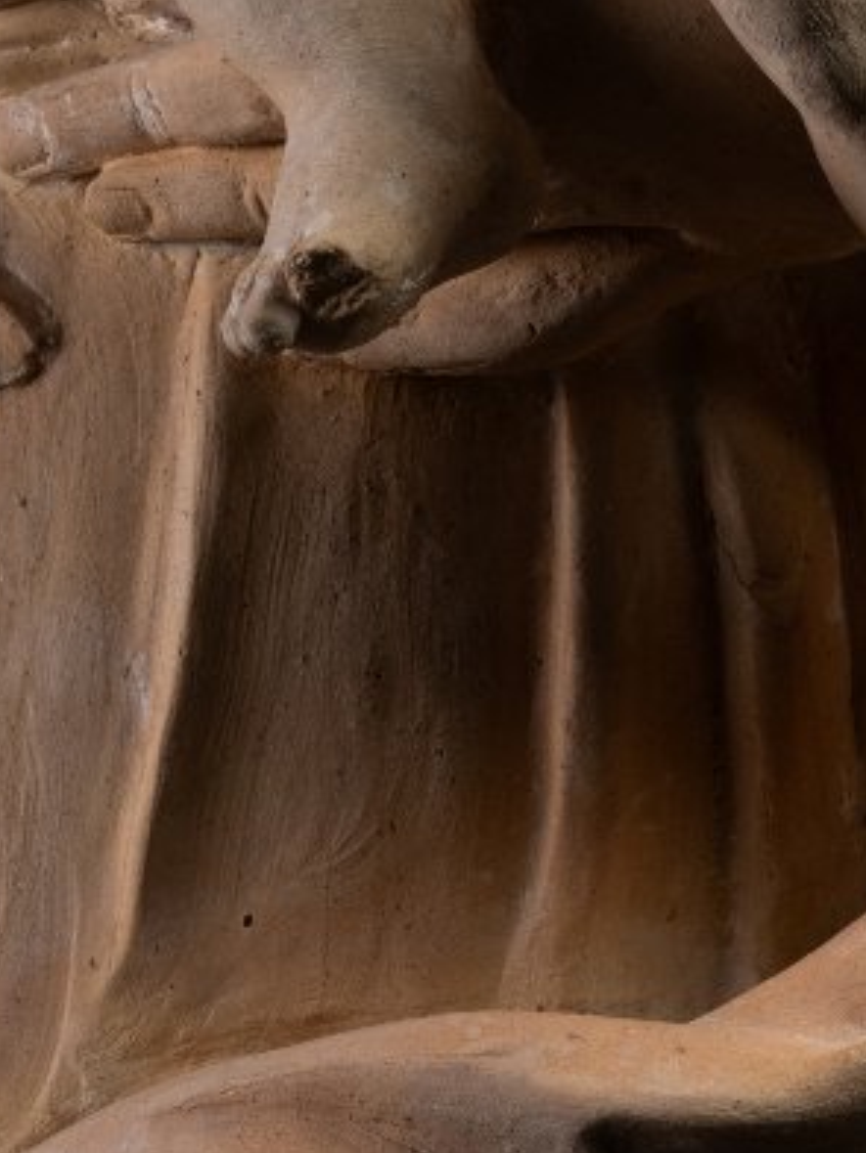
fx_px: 9668
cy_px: -217
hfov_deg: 5.1
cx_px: 719
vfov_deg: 6.8
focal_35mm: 290
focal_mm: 120
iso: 800
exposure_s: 1/125
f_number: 20
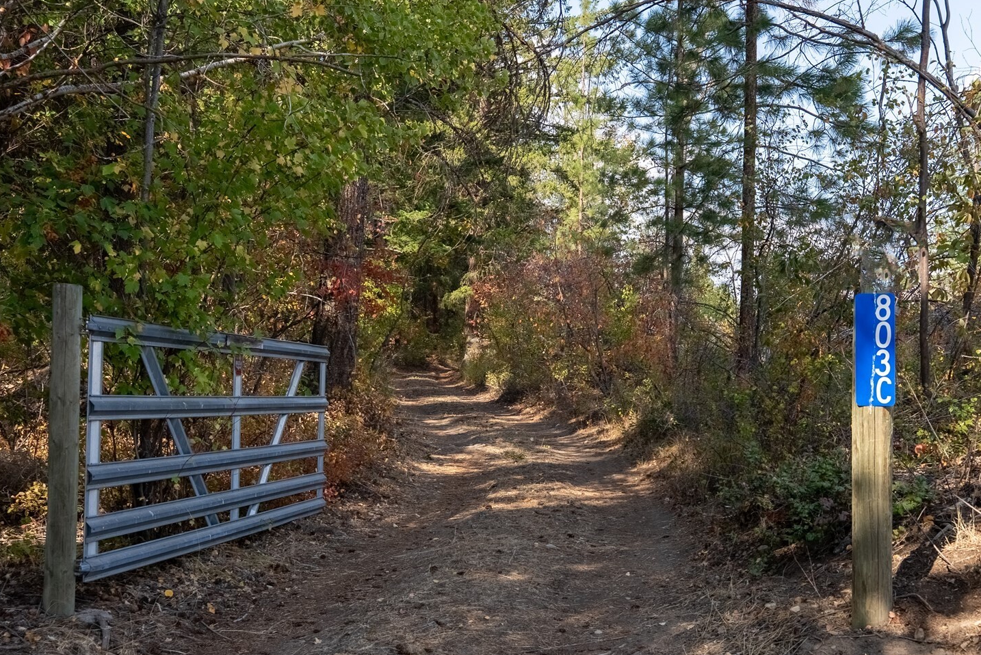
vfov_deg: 34.0
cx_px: 565
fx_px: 1073
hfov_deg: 49.0
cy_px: 330
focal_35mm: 39
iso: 100
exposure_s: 1/8000
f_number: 6.3
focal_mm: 33.3
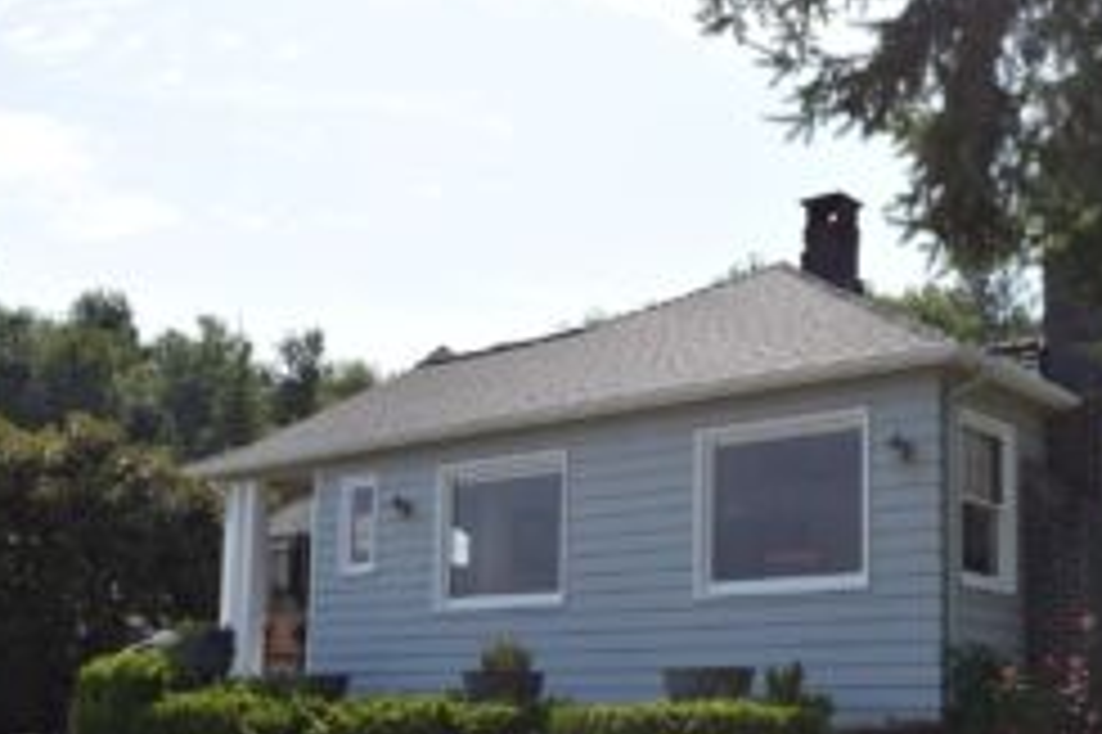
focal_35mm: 49
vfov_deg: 27.1
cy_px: 547
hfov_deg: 40.1
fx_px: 1499
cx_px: 693
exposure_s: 1/200
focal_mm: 20
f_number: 10
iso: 100
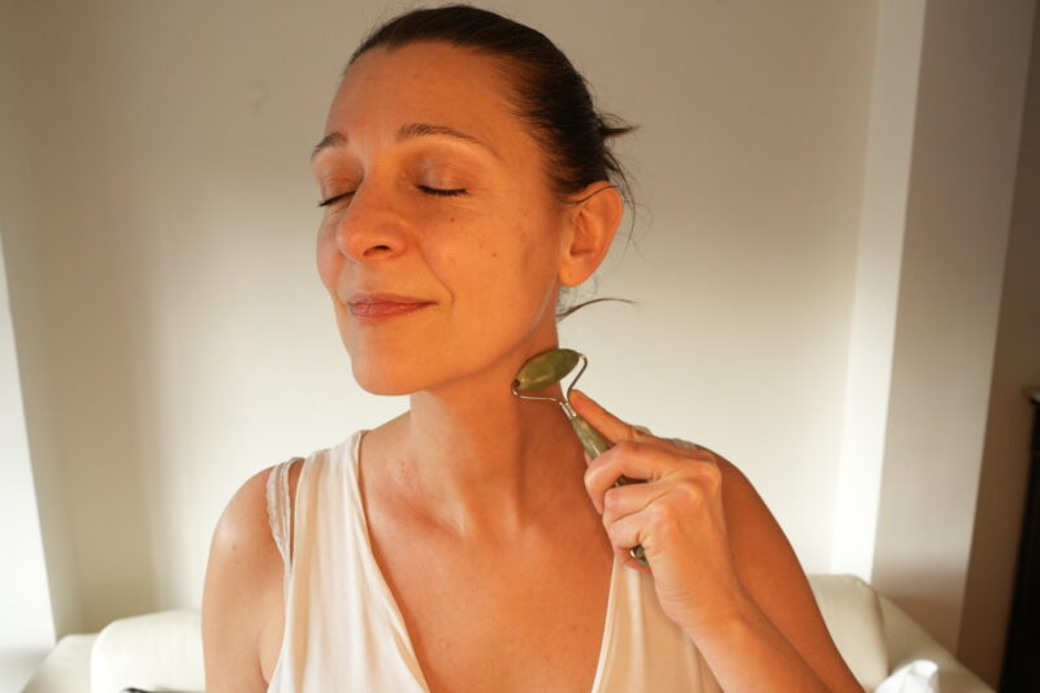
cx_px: 520
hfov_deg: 65.5
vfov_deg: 46.4
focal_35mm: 28
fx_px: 809
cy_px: 346
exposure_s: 1/60
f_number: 8
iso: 2000
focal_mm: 28
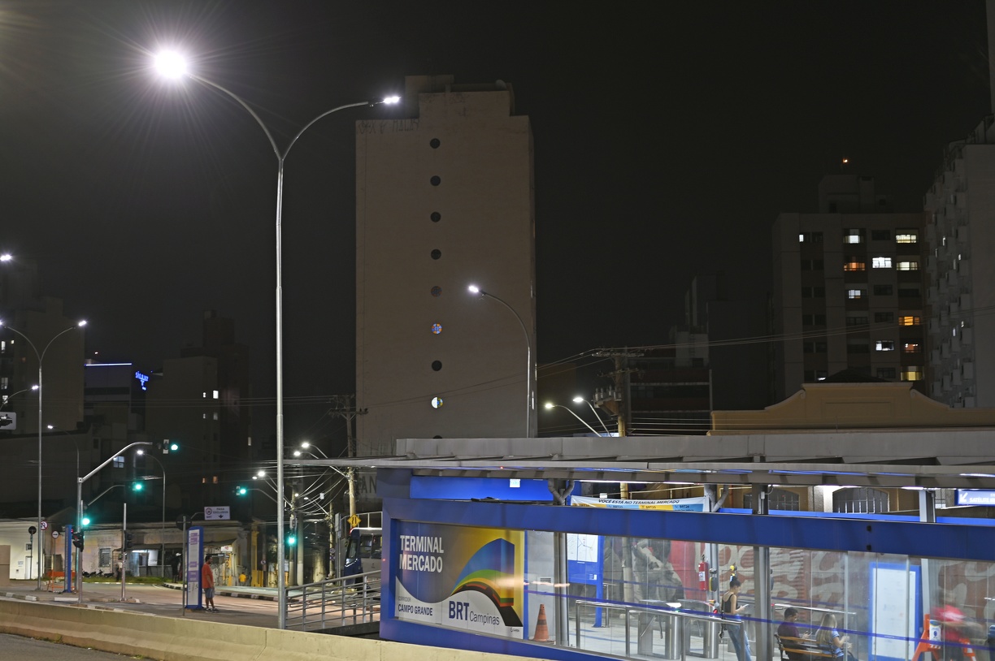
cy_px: 330
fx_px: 1933
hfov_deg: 28.9
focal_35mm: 70
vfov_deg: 19.4
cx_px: 498
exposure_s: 1/3
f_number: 3.2
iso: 50
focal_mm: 70
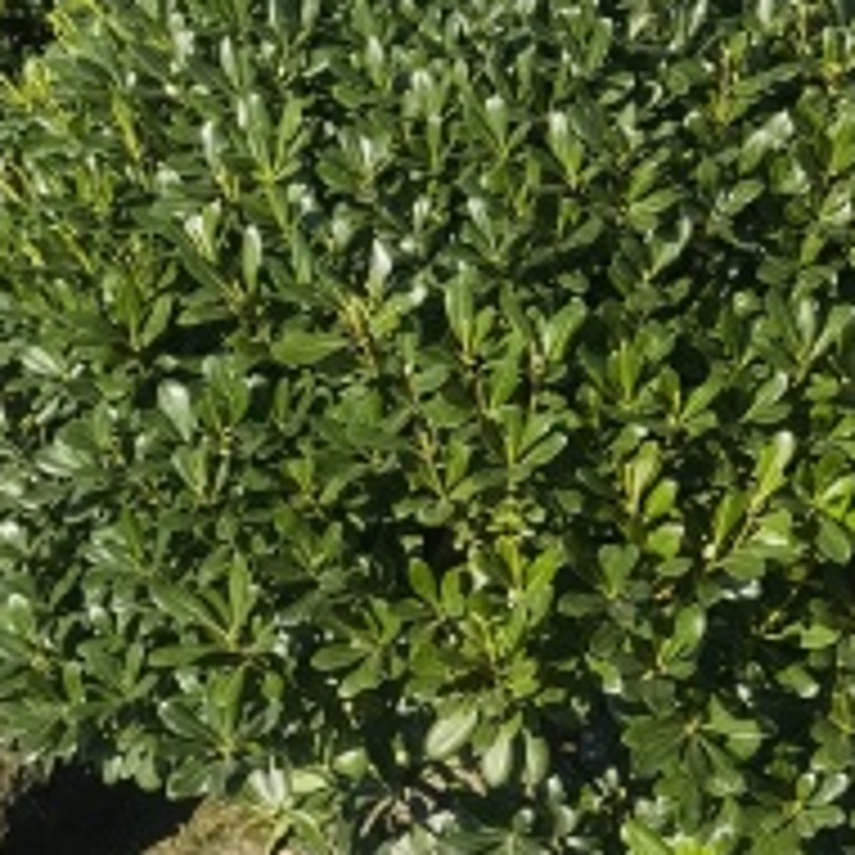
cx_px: 842
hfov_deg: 12.9
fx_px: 3745
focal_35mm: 134
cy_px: -160
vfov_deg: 12.7
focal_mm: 6.67
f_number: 1.9
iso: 50
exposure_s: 1/3876
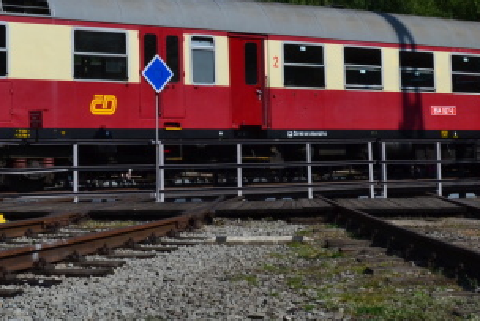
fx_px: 1014
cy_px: 58
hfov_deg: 26.5
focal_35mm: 76
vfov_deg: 17.8
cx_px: 166
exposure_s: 1/500
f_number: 11
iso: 360
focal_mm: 22
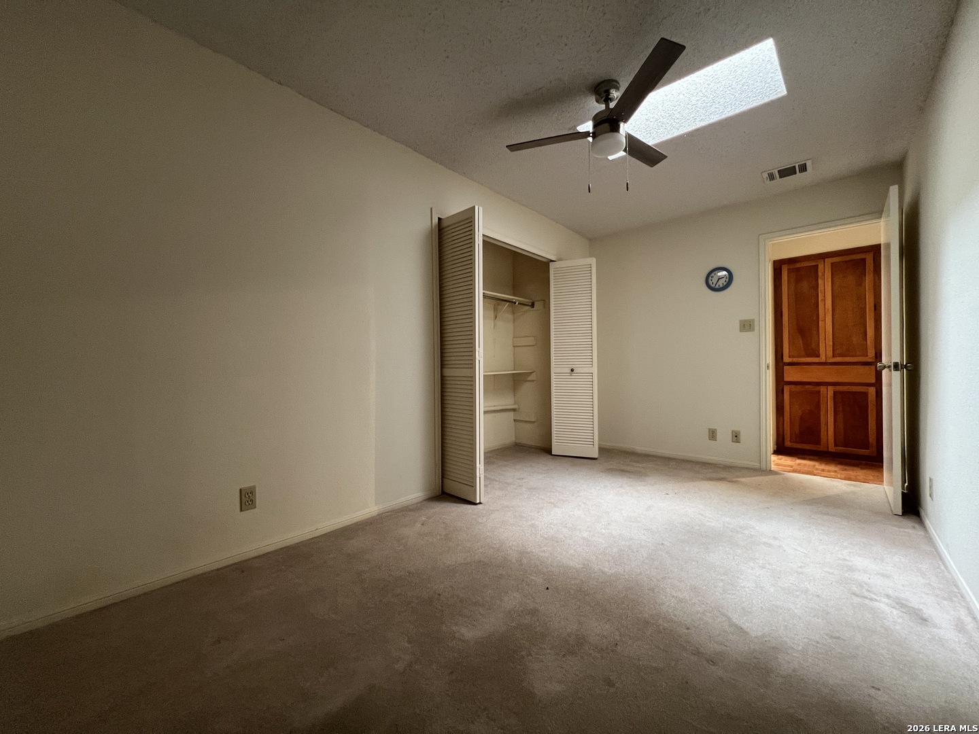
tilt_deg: +0.4
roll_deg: +0.4
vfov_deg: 89.9
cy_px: 367
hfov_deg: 106.2
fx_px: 368
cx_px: 490
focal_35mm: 13
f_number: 1.8
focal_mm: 1.57
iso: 320
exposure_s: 1/60
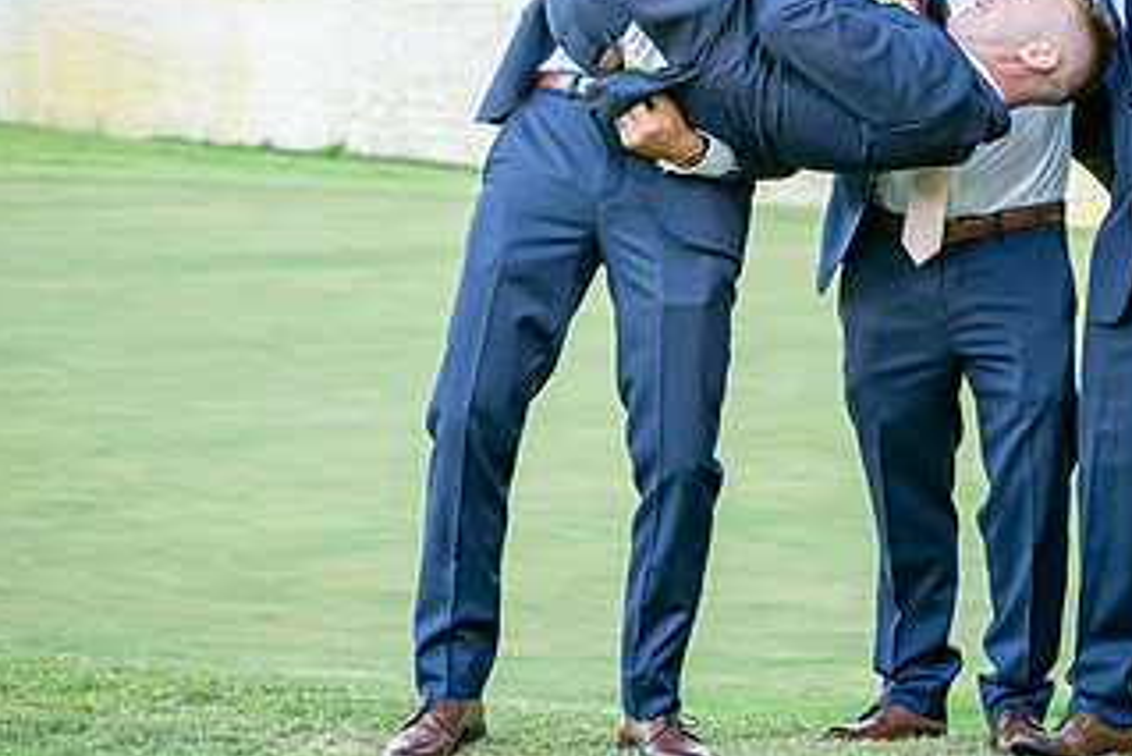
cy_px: 264
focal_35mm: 220
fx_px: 6921
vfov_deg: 6.2
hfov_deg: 9.3
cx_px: 784
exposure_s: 1/500
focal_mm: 101
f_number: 5.6
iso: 2500
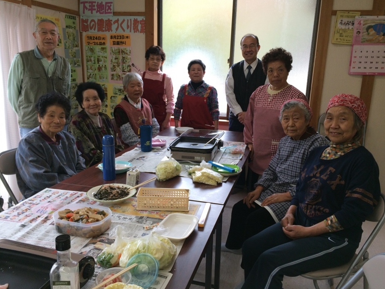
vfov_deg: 46.8
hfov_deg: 60.0
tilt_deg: -13.0
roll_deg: -1.6
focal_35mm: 30
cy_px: 144
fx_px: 334
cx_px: 194
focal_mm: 4.15
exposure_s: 1/120
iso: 64
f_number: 2.2
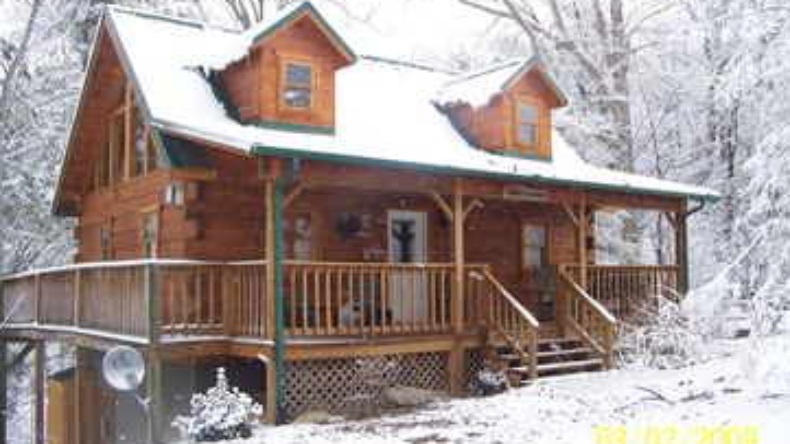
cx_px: 398
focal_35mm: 40
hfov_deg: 50.5
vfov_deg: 29.7
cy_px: 217
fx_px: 838
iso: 64
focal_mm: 5.85
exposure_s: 1/125
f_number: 3.6
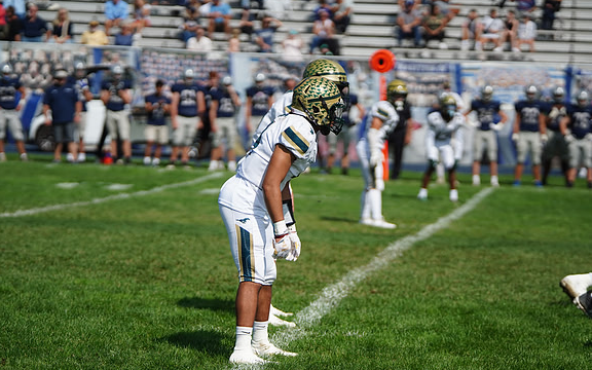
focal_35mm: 191
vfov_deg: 6.9
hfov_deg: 11.0
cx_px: 295
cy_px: 194
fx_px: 3082
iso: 400
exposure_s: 1/8000
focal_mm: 186
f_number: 2.8
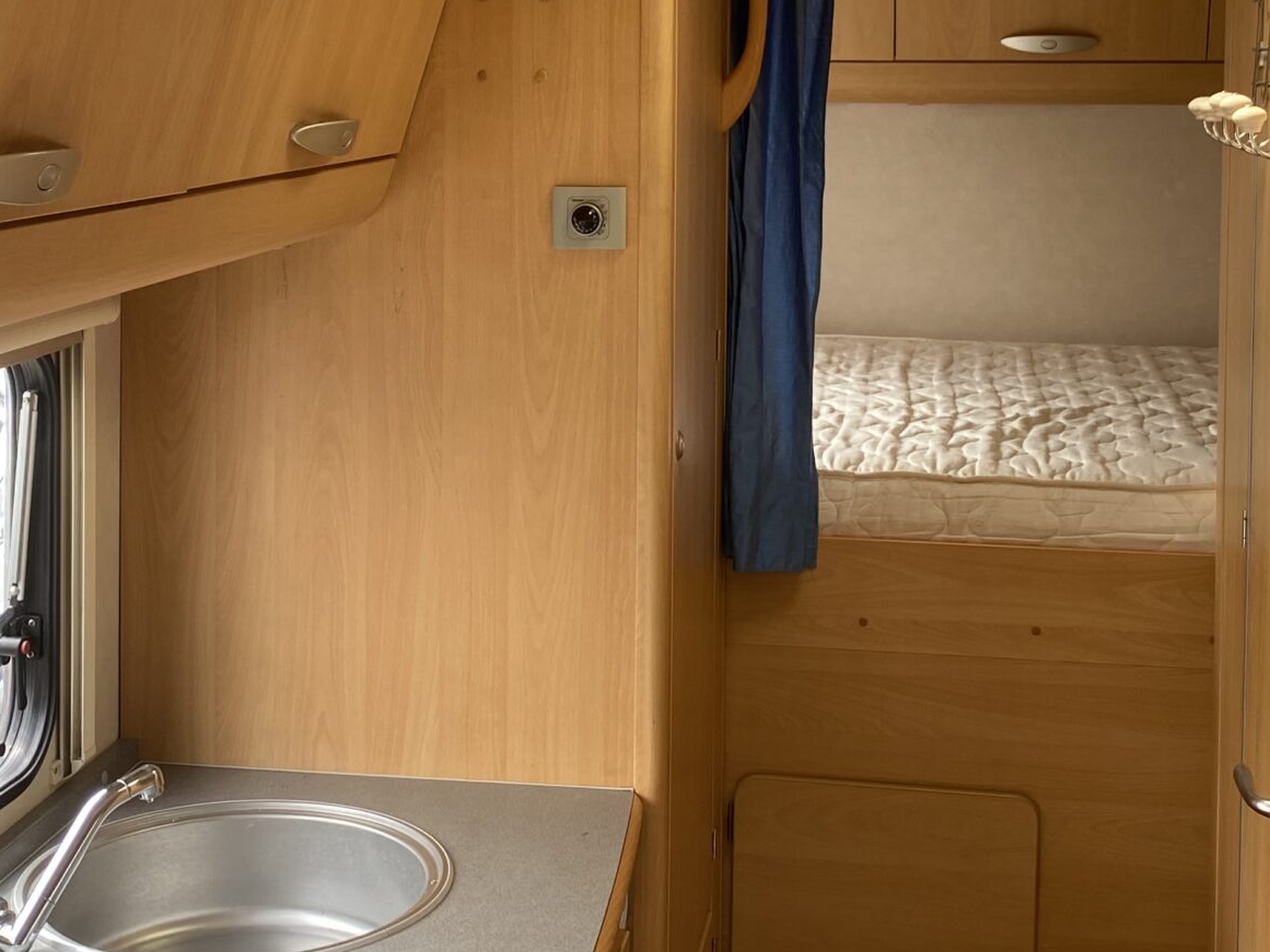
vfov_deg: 25.7
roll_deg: -1.6
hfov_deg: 34.3
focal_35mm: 56
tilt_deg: -0.8
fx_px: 2055
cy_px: 215
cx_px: 680
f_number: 1.8
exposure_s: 1/122
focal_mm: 4.25
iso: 40
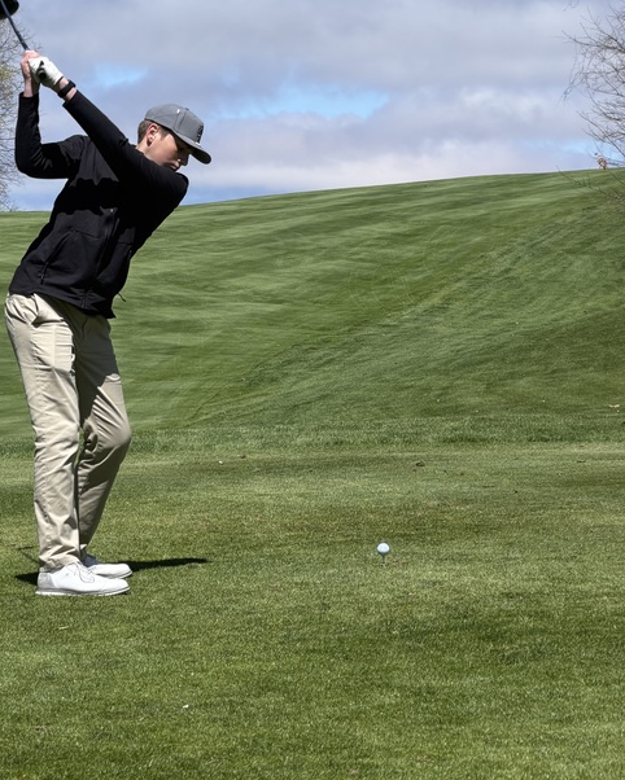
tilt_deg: +2.8
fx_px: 3836
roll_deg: +0.6
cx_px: 261
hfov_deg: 9.3
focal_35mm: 166
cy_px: 168
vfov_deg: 11.6
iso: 25
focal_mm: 16.89
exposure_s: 1/809
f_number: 2.8
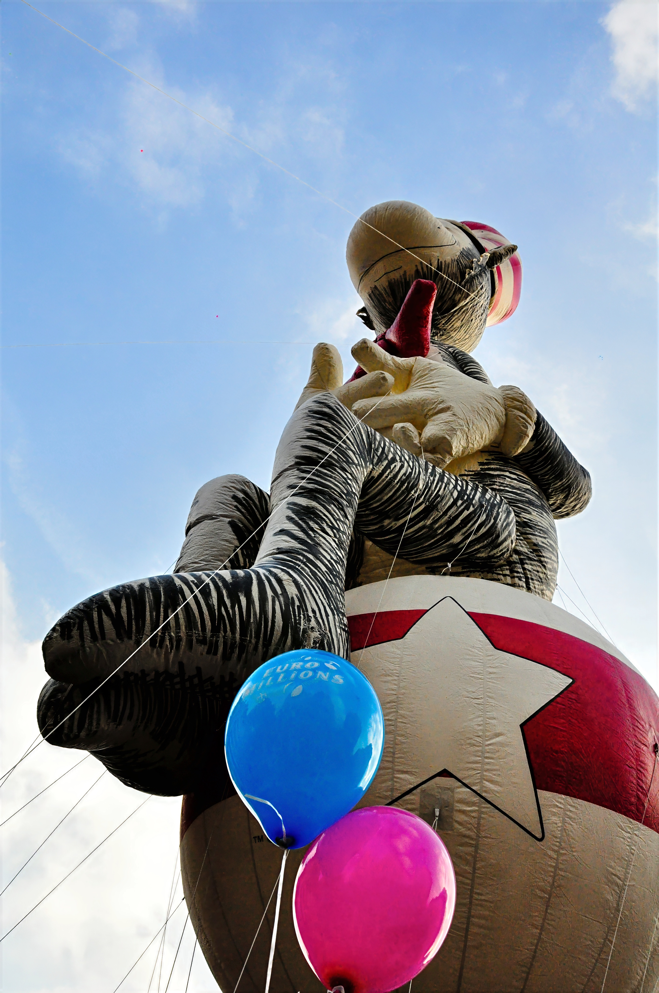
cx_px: 330
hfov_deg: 47.8
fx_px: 743
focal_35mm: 27
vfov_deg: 67.4
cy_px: 496
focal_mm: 18
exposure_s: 1/2000
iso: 1600
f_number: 8
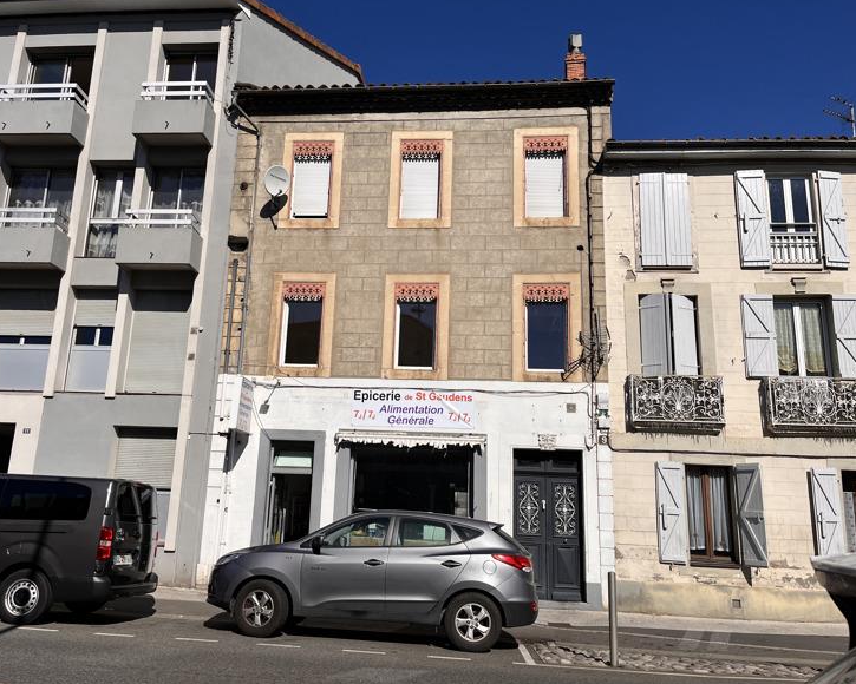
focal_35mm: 28
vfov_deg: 51.5
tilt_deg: +12.1
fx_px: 709
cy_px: 342
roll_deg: -2.5
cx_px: 388
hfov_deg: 62.1
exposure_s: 1/9091
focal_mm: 5.1
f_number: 1.6
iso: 50
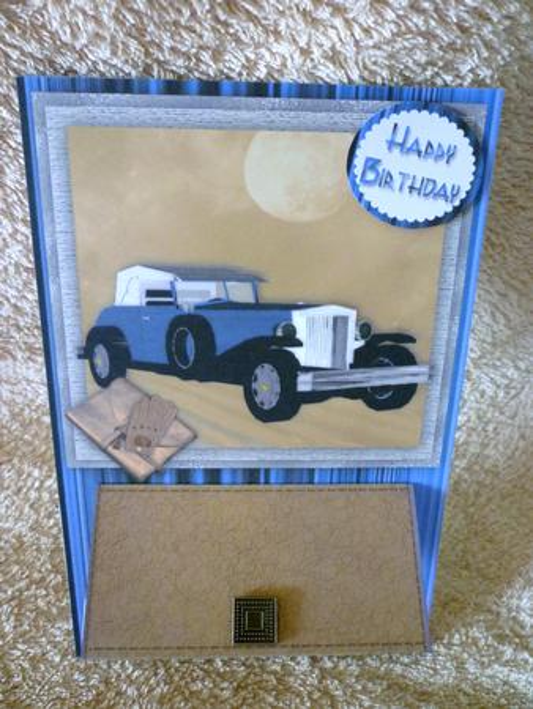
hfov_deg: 48.3
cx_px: 266
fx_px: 595
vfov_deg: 61.6
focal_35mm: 29
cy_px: 354
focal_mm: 5.2
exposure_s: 1/25
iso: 400
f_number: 3.3
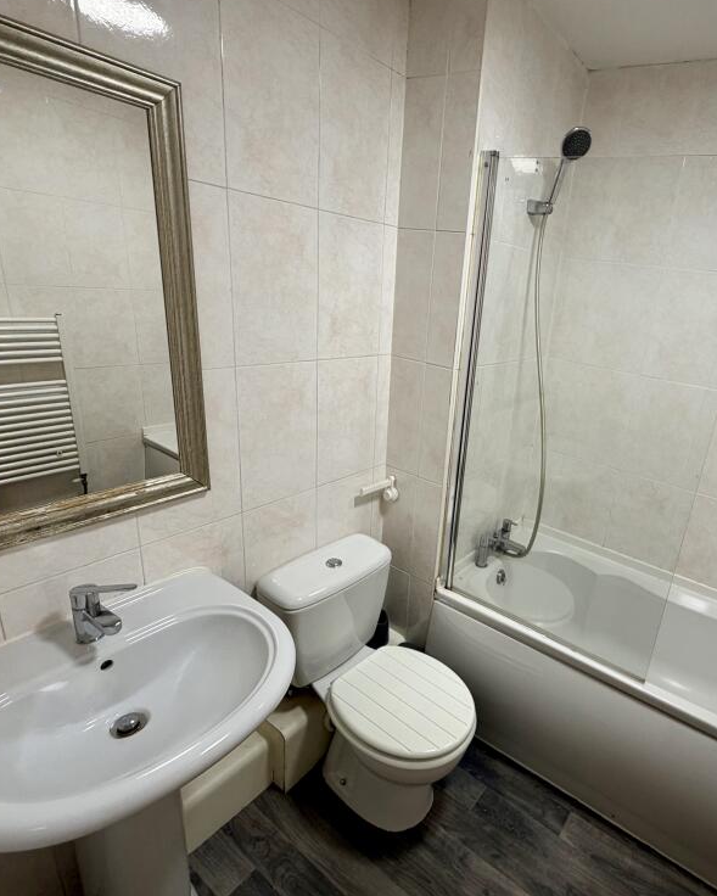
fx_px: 504
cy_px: 449
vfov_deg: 83.3
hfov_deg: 68.3
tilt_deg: -16.9
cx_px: 494
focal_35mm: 19
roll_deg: -7.0
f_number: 2.2
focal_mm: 2.22
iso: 160
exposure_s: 1/100
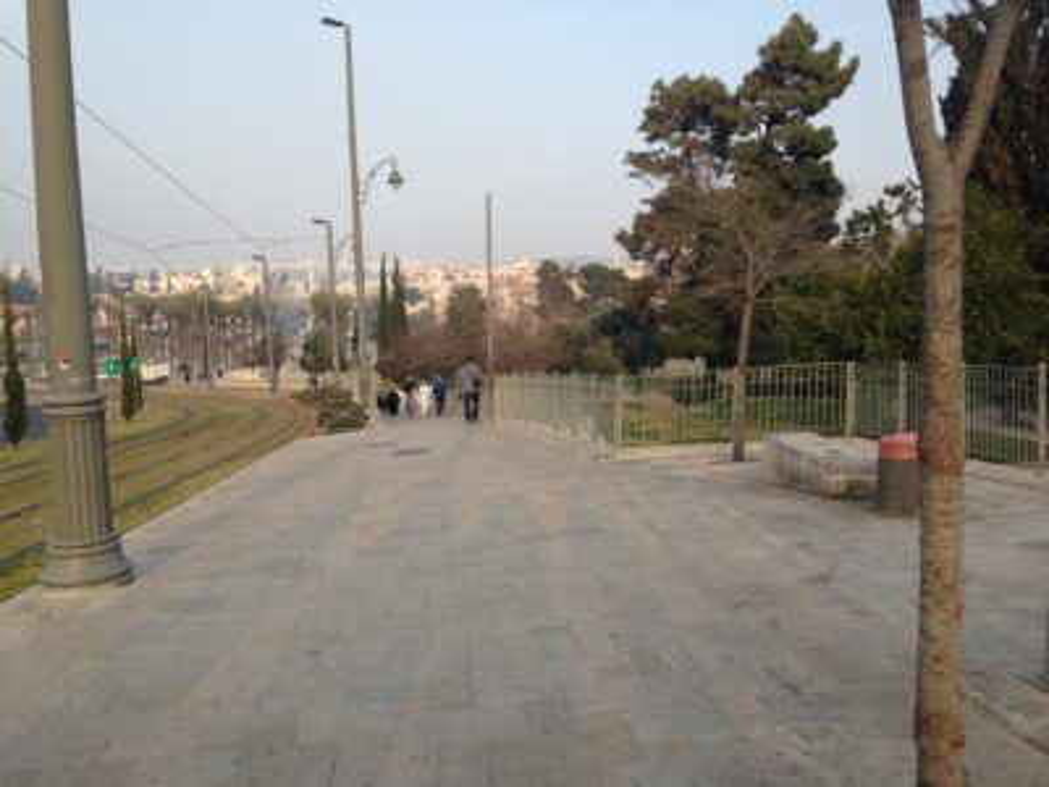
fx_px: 1000
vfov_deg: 42.9
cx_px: 524
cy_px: 394
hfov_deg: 55.4
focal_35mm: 33
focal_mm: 4.12
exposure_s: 1/583
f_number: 2.4
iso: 50
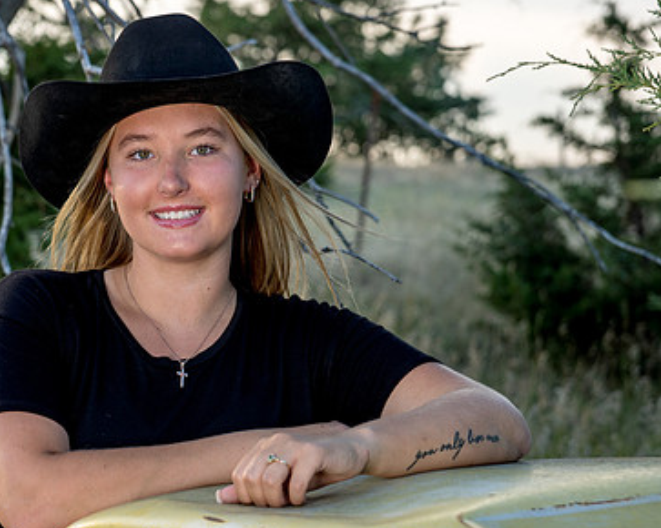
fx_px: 2053
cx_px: 202
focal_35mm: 105
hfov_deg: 18.2
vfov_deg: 14.7
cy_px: 249
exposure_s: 1/125
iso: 100
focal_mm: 70
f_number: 5
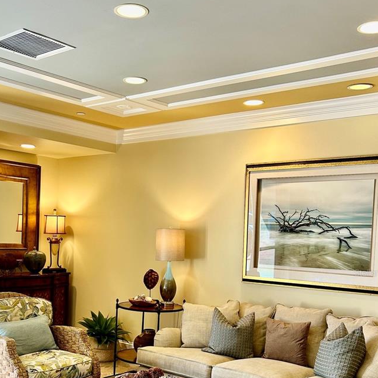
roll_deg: -2.3
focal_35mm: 43
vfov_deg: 38.4
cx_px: 131
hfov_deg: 38.8
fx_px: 531
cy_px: 272
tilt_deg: -4.2
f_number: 1.5
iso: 100
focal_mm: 5.7
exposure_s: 1/60
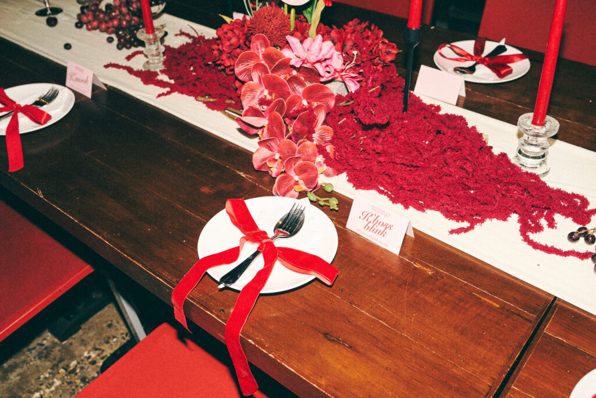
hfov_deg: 55.8
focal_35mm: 34
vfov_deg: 38.9
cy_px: 199
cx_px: 298
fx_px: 563
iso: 100
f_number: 5.6
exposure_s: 1/100
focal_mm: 34
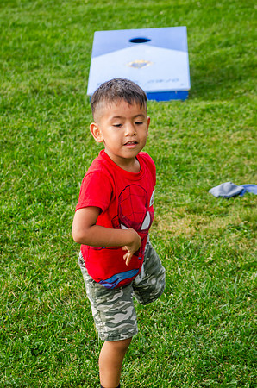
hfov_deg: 11.1
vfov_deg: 16.7
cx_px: 128
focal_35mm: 123
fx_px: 1323
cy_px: 194
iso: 200
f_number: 7.1
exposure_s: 1/200
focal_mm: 82
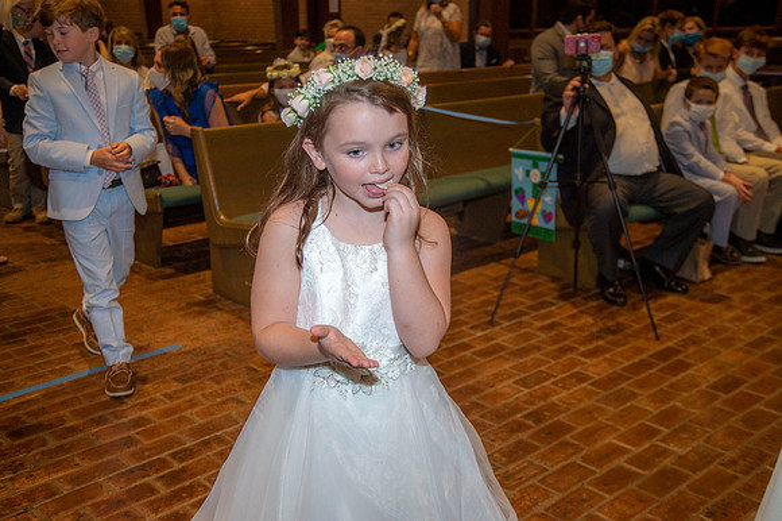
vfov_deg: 31.9
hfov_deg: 46.4
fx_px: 912
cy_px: 260
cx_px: 391
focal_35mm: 42
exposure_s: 1/200
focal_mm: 42
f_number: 5.6
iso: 1600
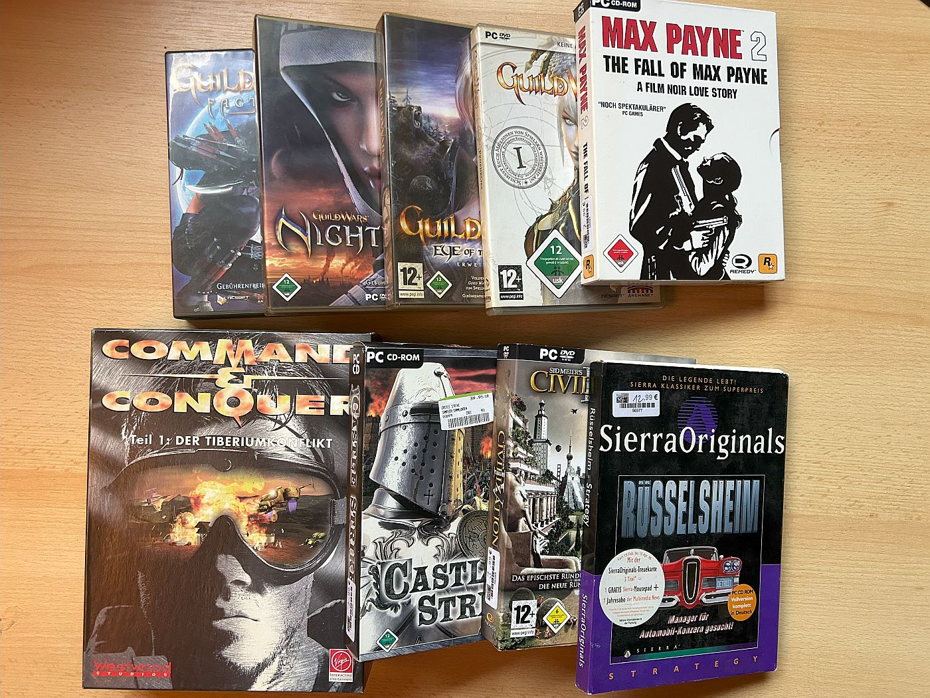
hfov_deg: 67.3
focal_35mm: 26
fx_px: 699
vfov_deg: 53.1
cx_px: 465
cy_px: 349
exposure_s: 1/60
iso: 250
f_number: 1.5
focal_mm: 5.7
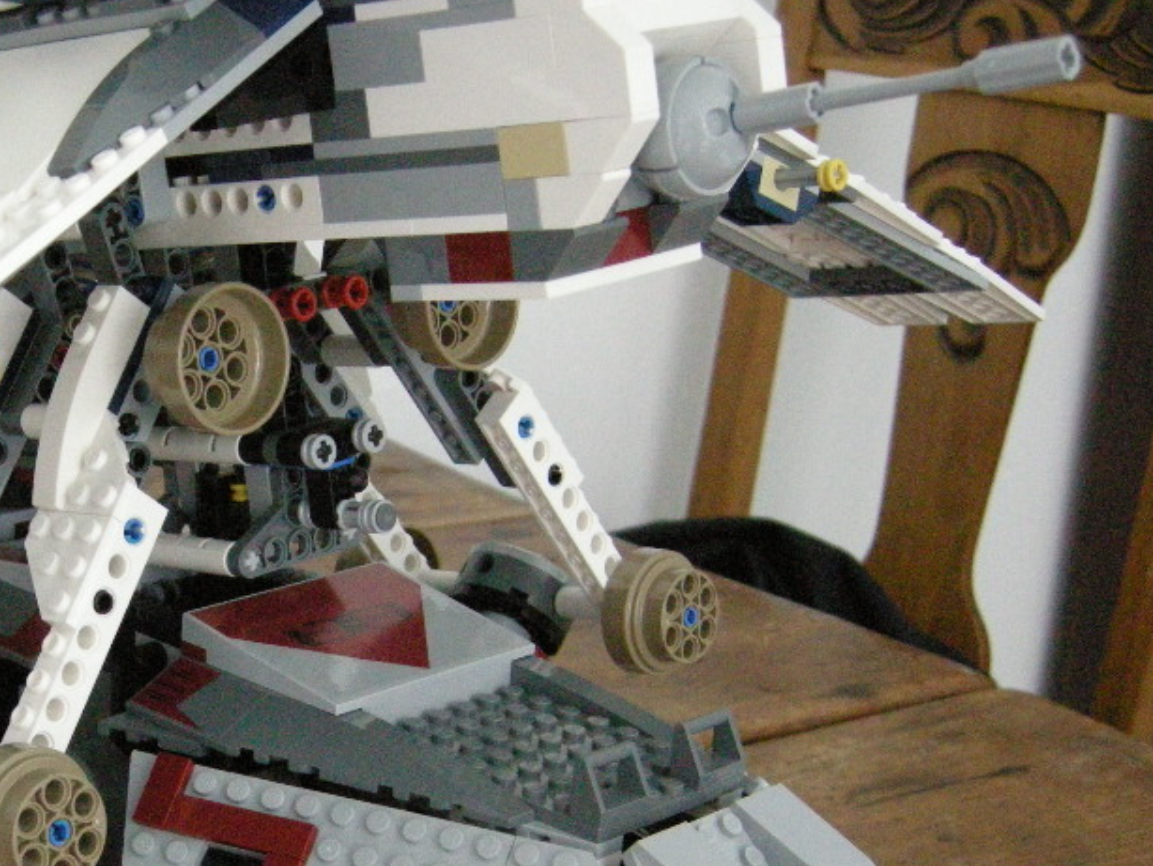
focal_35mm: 75
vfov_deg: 19.4
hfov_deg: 25.4
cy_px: 712
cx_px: 190
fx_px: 2499
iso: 772
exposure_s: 1/30
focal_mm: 7.5
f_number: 2.7
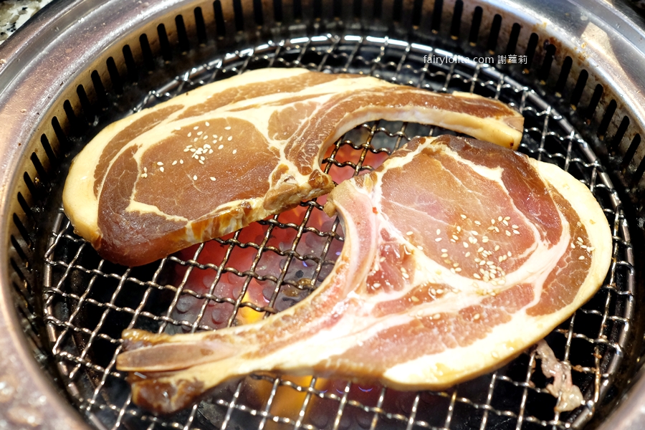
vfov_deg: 37.9
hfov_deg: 54.4
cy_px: 215
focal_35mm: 35
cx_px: 322
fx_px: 627
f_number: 2.8
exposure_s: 1/52
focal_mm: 23
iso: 2000
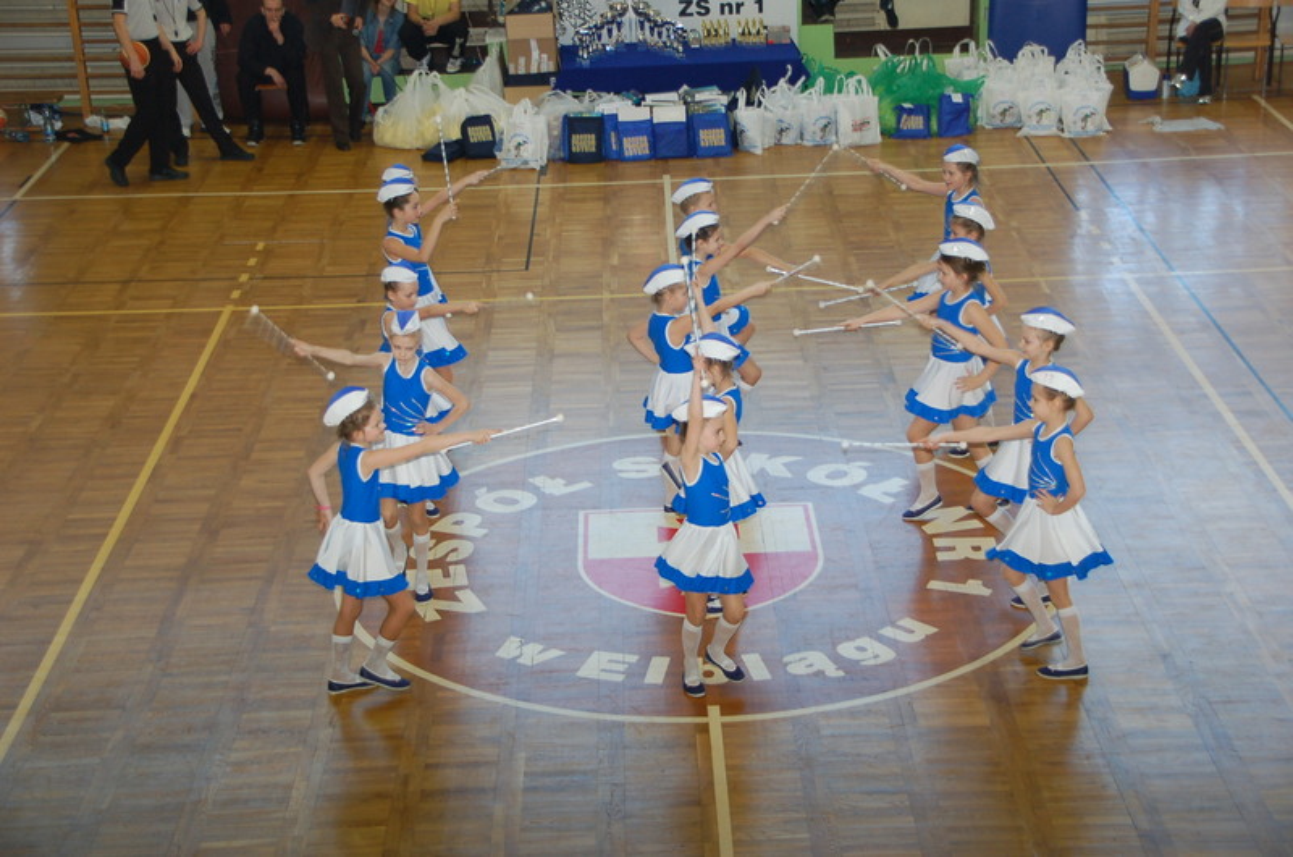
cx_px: 646
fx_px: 2366
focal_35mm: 66
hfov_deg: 30.6
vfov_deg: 20.5
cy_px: 428
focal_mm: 44
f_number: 4.8
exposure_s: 1/60
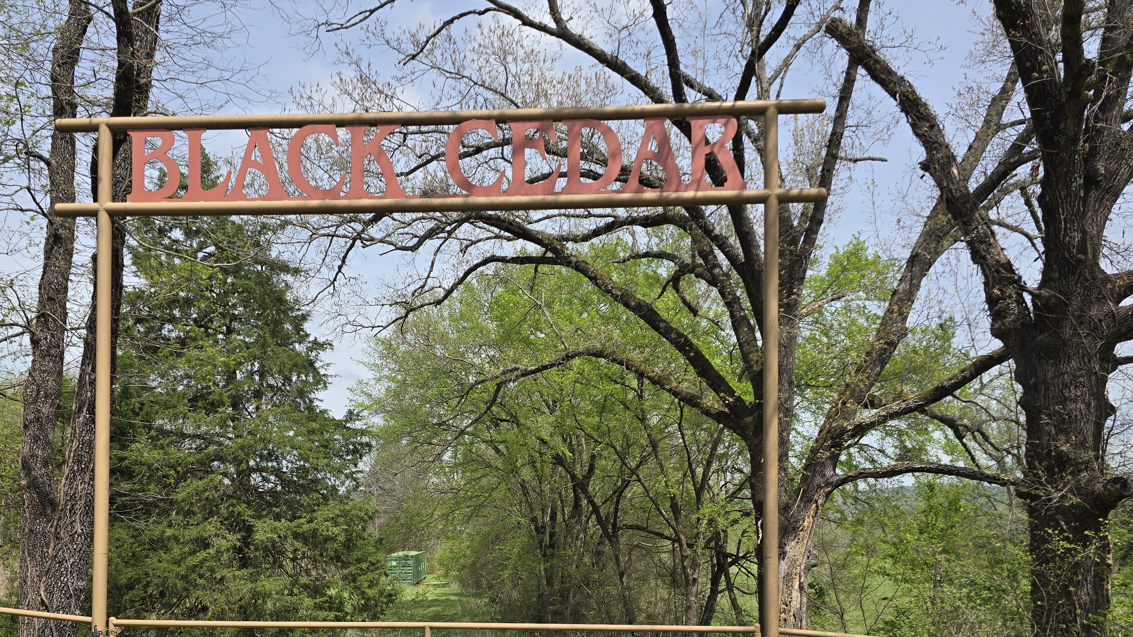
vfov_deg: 36.4
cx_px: 477
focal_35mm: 31
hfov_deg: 62.3
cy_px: 520
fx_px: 931
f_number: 1.7
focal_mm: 6.3
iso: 12
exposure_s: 1/814
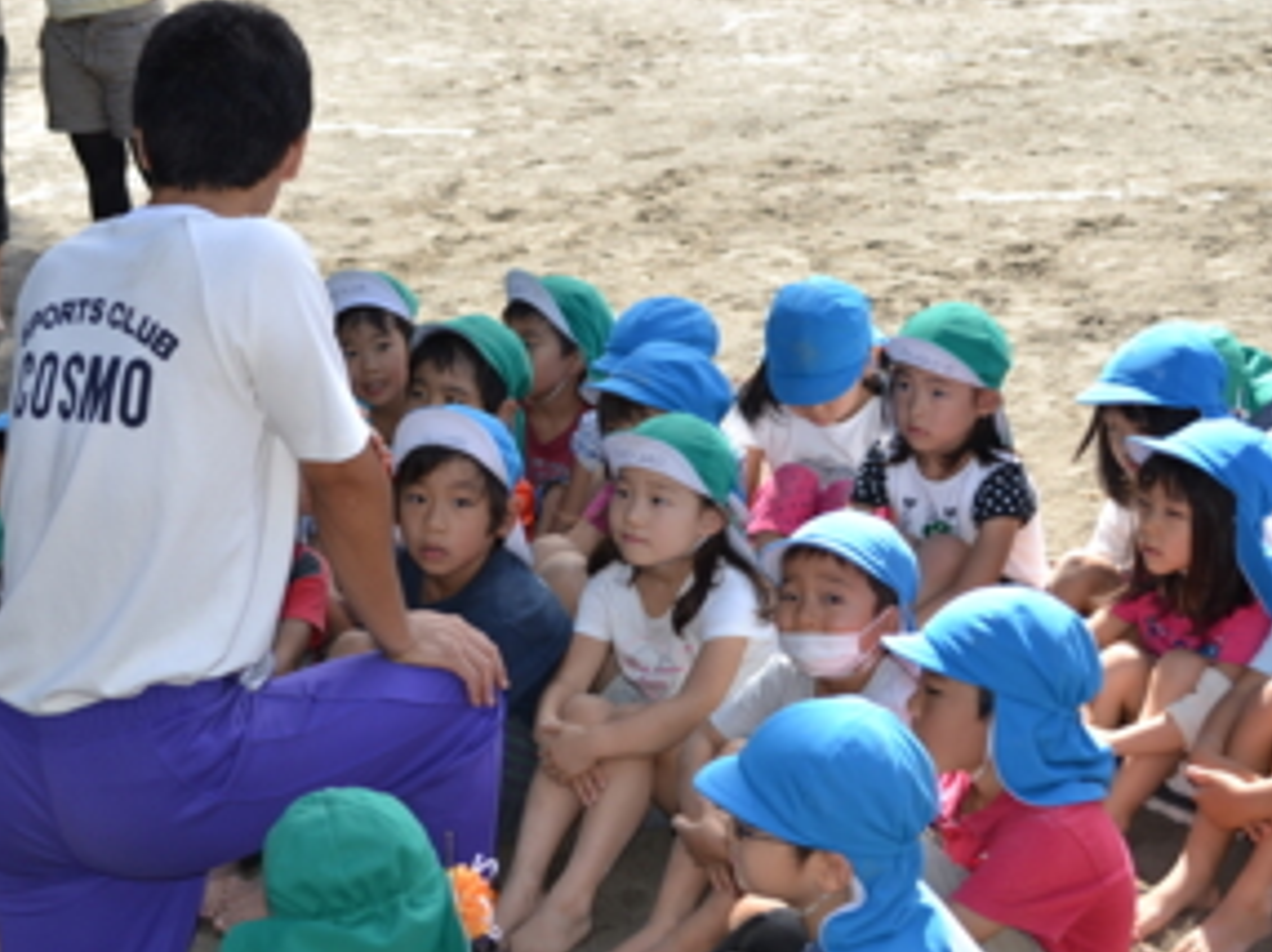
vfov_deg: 20.8
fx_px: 2595
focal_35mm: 71
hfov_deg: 27.5
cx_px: 489
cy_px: 438
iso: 100
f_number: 5
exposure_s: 1/160
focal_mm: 35
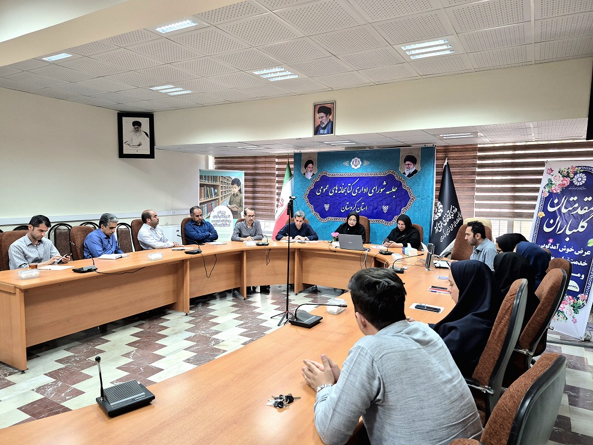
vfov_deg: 58.9
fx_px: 394
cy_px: 222
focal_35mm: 23
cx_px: 296
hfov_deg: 73.9
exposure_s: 1/100
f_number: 1.8
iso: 160
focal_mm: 5.4
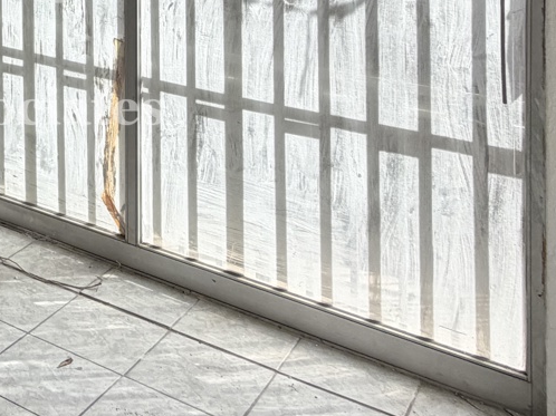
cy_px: -134
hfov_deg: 30.1
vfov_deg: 23.6
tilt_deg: -1.7
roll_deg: +0.8
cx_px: -119
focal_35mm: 54
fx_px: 867
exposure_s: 1/502
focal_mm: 2.22
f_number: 2.2
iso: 40
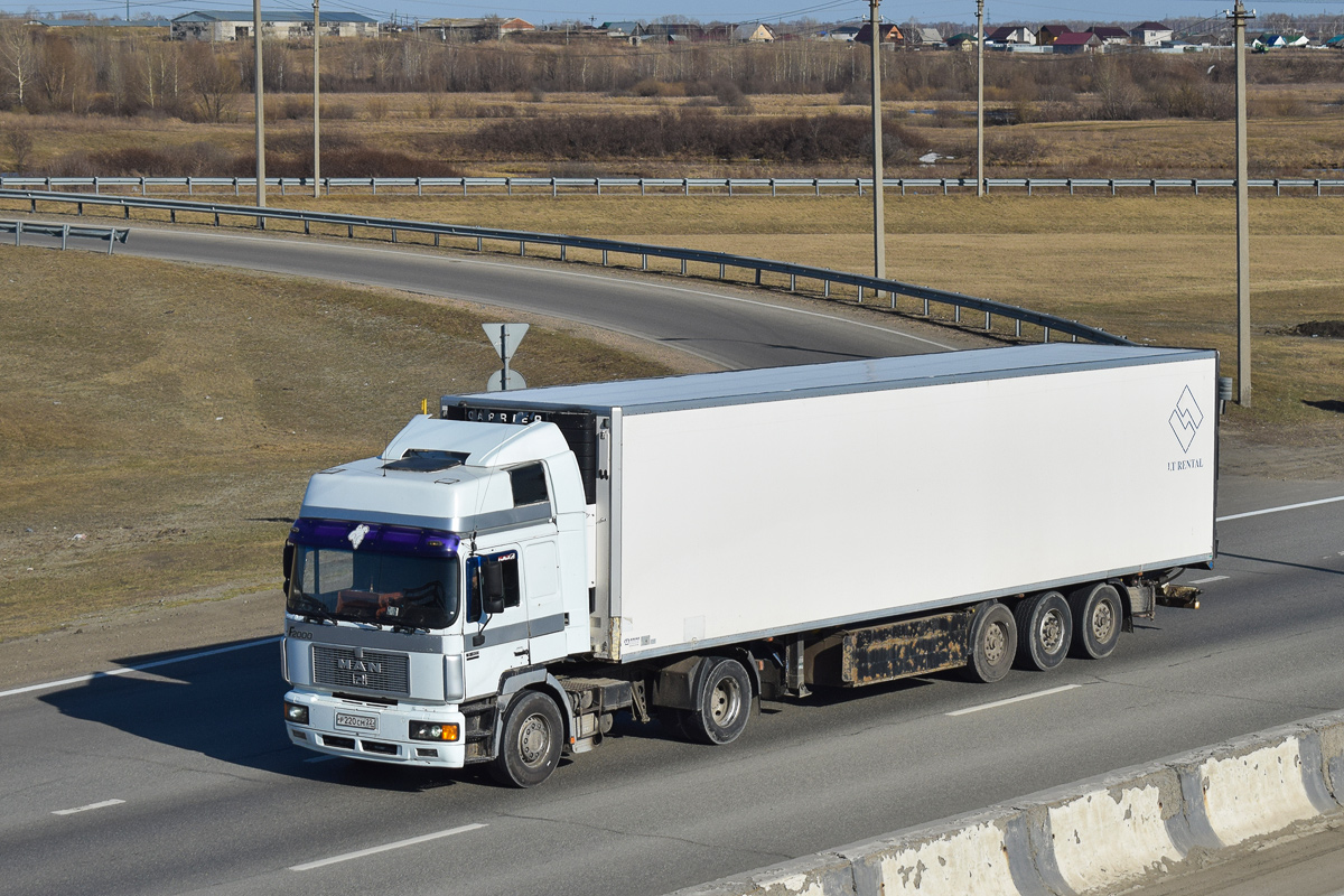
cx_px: 672
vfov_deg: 16.6
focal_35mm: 82
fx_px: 3080
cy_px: 448
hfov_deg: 24.6
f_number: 8
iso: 200
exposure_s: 1/1250
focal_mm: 55
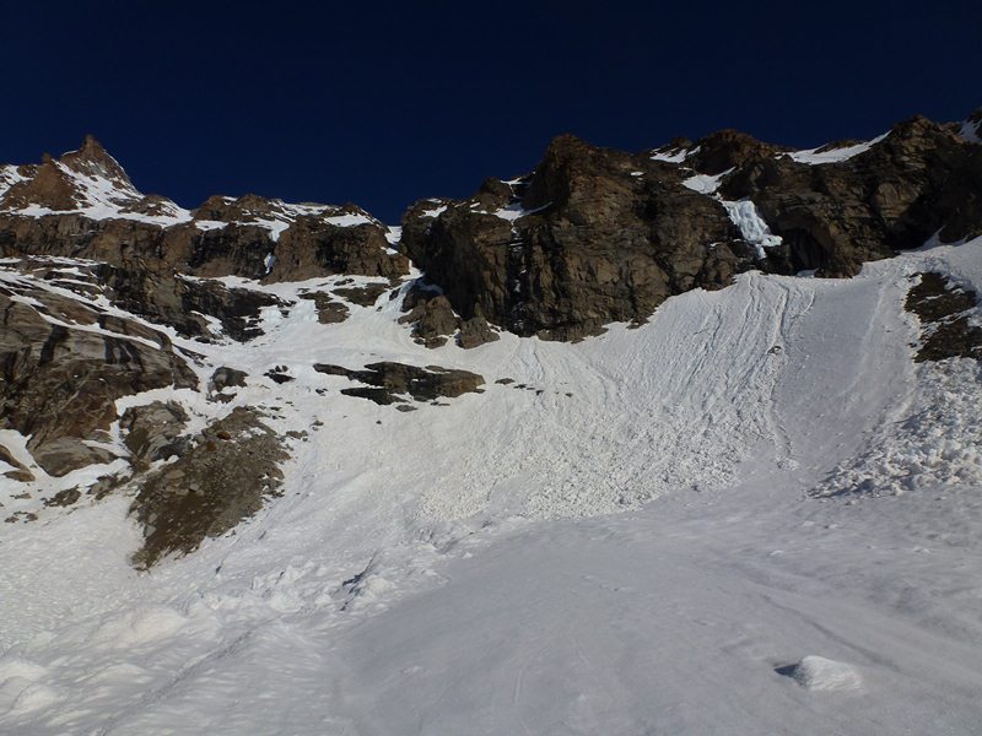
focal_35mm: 24
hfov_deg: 71.6
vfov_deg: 56.8
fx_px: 681
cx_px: 491
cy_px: 368
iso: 100
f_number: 4.5
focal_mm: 4.3
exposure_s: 1/2000
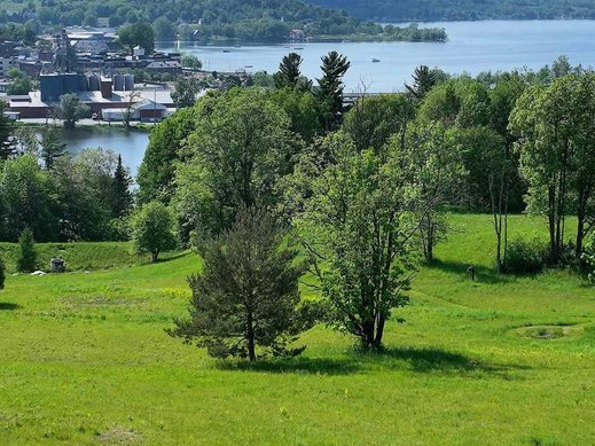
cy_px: 183
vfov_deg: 19.9
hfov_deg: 26.3
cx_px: 355
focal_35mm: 74
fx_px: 1272
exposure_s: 1/4000
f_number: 2.8
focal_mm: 12.29
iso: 140
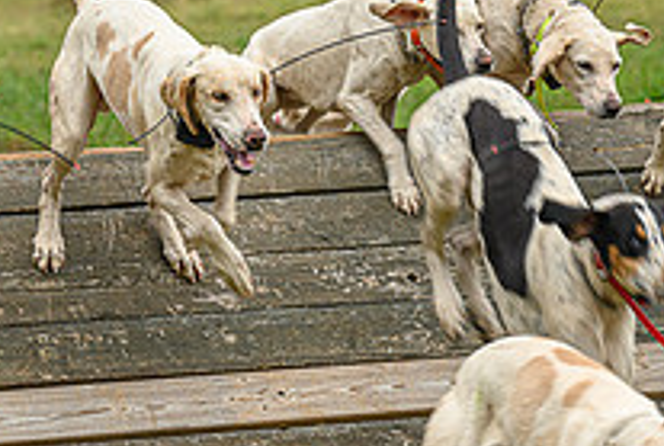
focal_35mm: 449
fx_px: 8299
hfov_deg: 4.6
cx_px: 220
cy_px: 136
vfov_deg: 3.1
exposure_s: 1/200
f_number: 5.6
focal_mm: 160
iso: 500
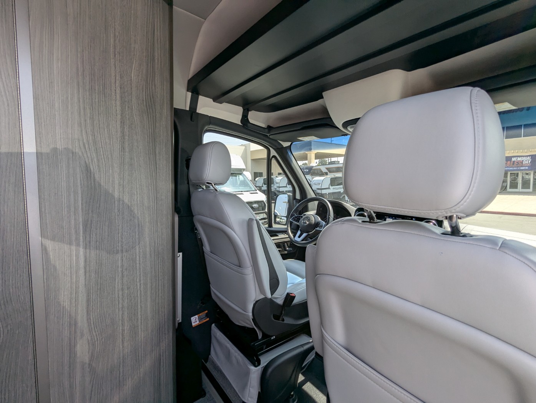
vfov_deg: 78.2
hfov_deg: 94.4
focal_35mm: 16
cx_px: 268
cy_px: 202
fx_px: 248
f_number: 2.2
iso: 45
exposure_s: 1/497
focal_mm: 2.35
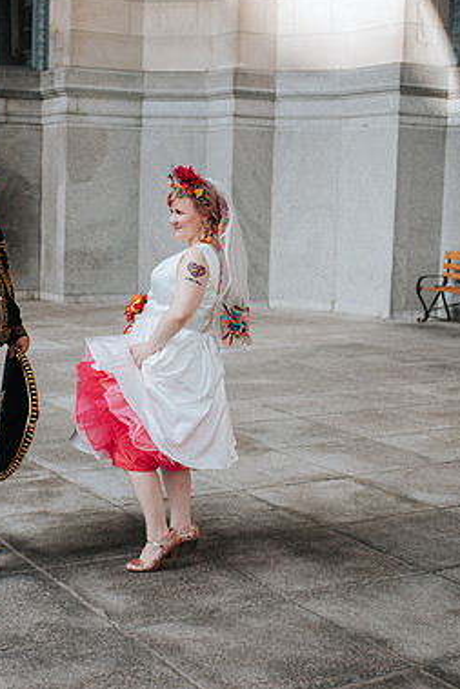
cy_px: 341
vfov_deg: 33.9
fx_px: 1130
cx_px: 123
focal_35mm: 59
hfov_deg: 22.8
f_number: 3.5
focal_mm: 35
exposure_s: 1/1250
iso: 800
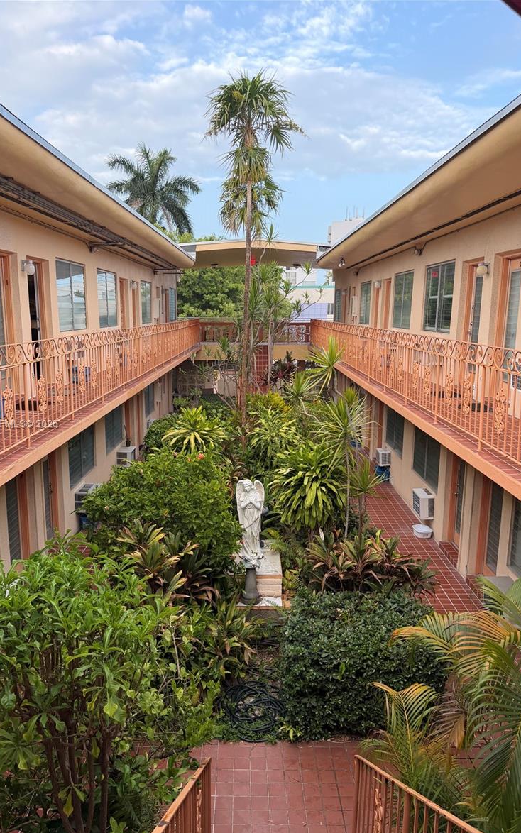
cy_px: 425
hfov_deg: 47.6
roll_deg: -1.4
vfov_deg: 70.4
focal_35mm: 26
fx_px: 591
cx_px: 246
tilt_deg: -11.0
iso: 100
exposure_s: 1/377
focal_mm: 6.76
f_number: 1.78
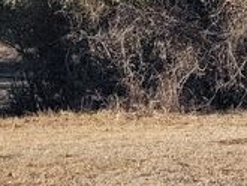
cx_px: 478
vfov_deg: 11.1
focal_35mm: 126
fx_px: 900
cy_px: 316
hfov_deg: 13.6
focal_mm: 5.4
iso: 40
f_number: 1.8
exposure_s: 1/1238
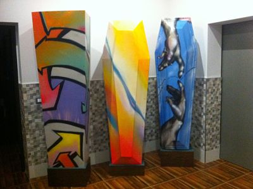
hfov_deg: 52.7
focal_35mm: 35
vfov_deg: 40.6
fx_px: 255
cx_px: 126
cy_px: 94
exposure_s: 1/17
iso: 1000
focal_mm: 3.85
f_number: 2.8
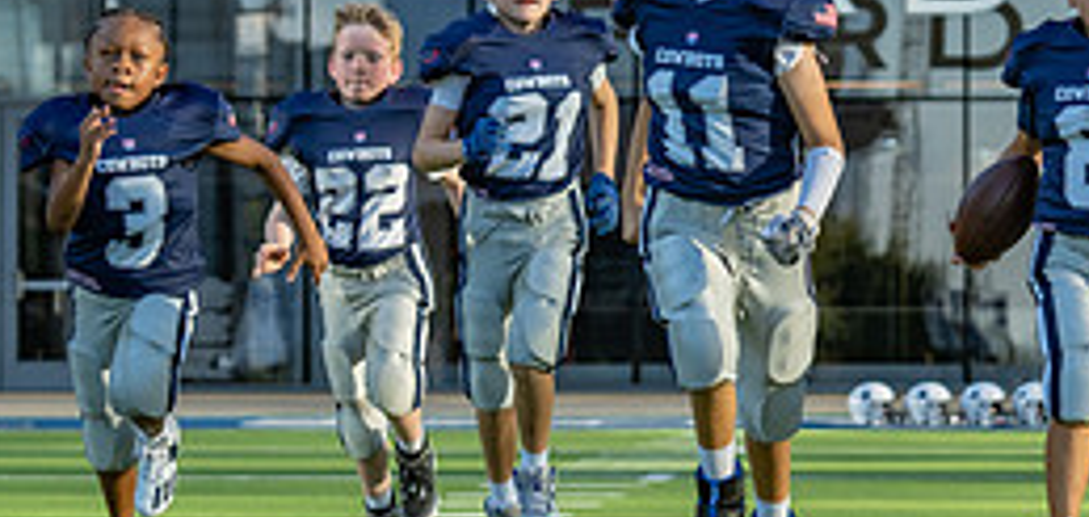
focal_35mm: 173
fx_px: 4820
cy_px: 293
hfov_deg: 12.8
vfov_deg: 6.1
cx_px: 1049
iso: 320
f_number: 4
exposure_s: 1/1000
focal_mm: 70
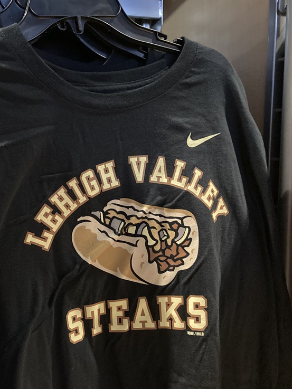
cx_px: 67
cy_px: 195
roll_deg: +0.8
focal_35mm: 38
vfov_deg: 49.0
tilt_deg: -6.4
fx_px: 427
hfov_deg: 36.7
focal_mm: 3.99
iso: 800
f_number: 1.8
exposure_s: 1/15
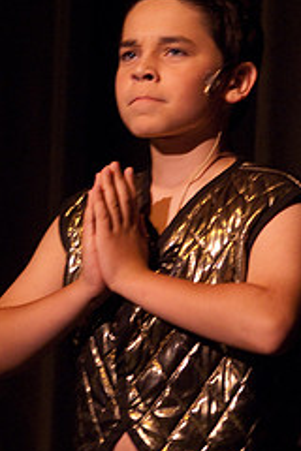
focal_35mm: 408
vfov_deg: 5.1
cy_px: 179
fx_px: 5116
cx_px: 148
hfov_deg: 3.4
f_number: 2.8
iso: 1000
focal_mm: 145
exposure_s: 1/40
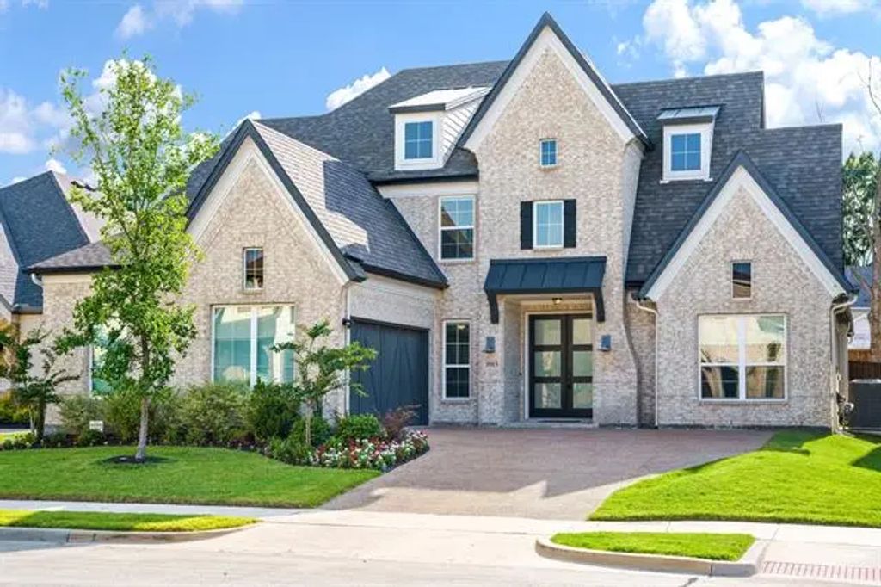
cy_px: 294
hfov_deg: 38.5
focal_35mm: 52
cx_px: 440
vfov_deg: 26.2
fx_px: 1260
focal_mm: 51.5
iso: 800
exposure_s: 1/200
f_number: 6.3
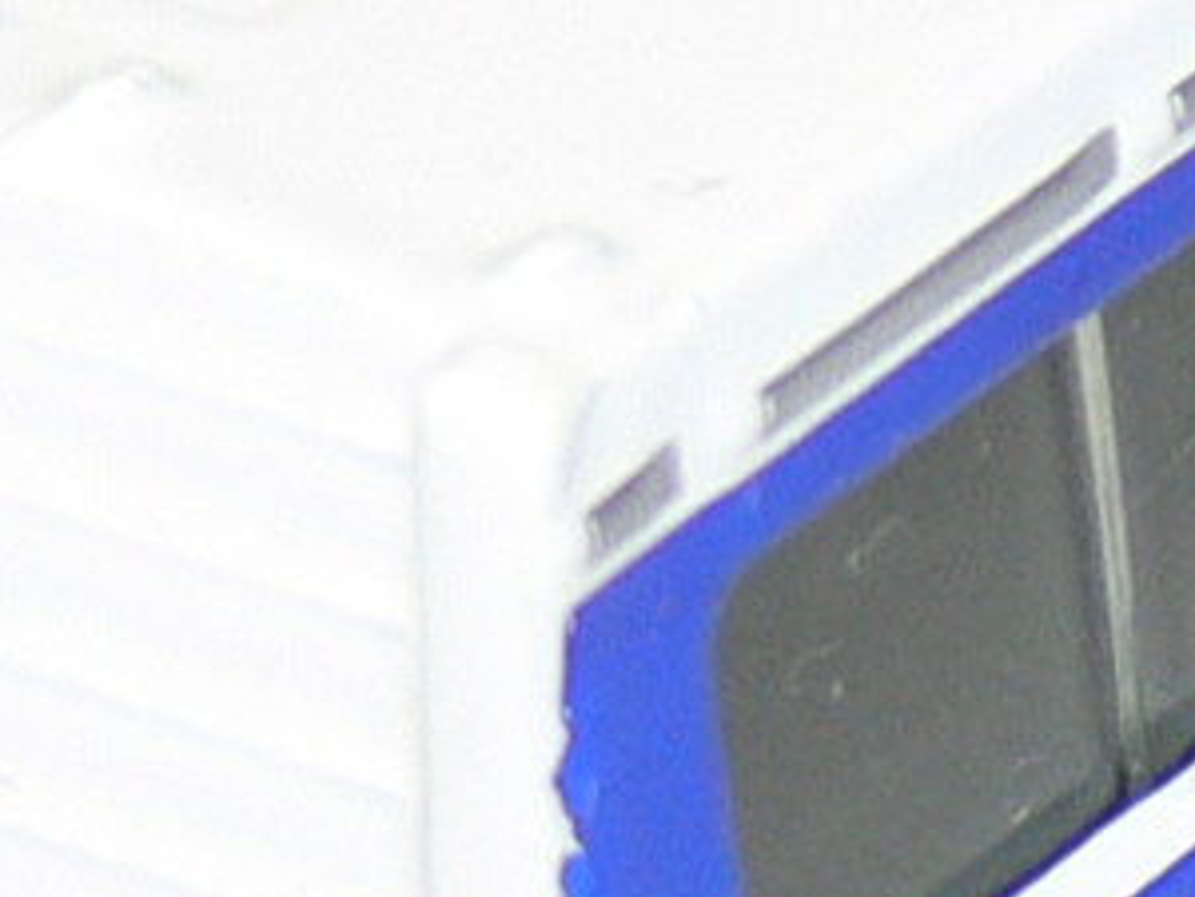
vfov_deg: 1.7
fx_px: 29412
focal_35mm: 852
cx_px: 1358
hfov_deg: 2.3
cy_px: 96
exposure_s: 1/30
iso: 100
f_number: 3.2
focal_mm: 21.4
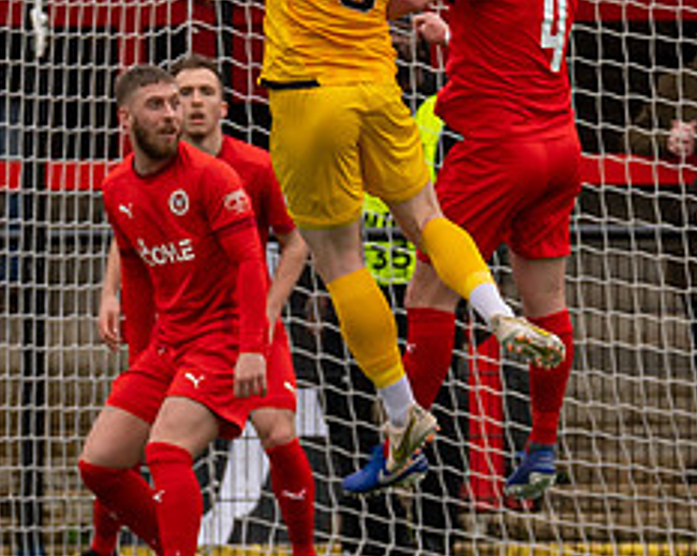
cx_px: 408
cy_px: -4
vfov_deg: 1.2
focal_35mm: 1298
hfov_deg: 1.5
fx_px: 26753
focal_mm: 250
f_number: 4
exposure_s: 1/1250
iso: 400
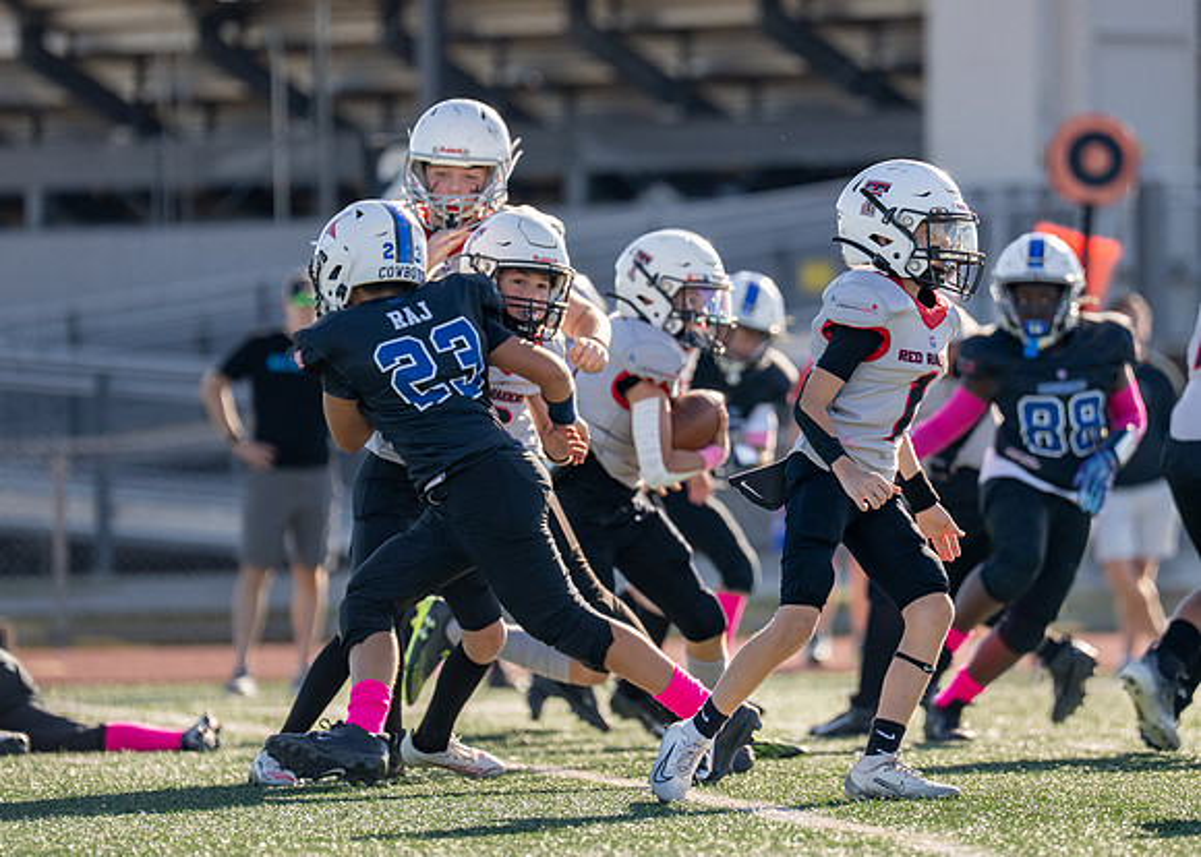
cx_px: 714
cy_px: 369
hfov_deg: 5.8
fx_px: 11910
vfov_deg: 4.1
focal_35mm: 349
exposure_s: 1/2500
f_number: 2.8
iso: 160
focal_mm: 200
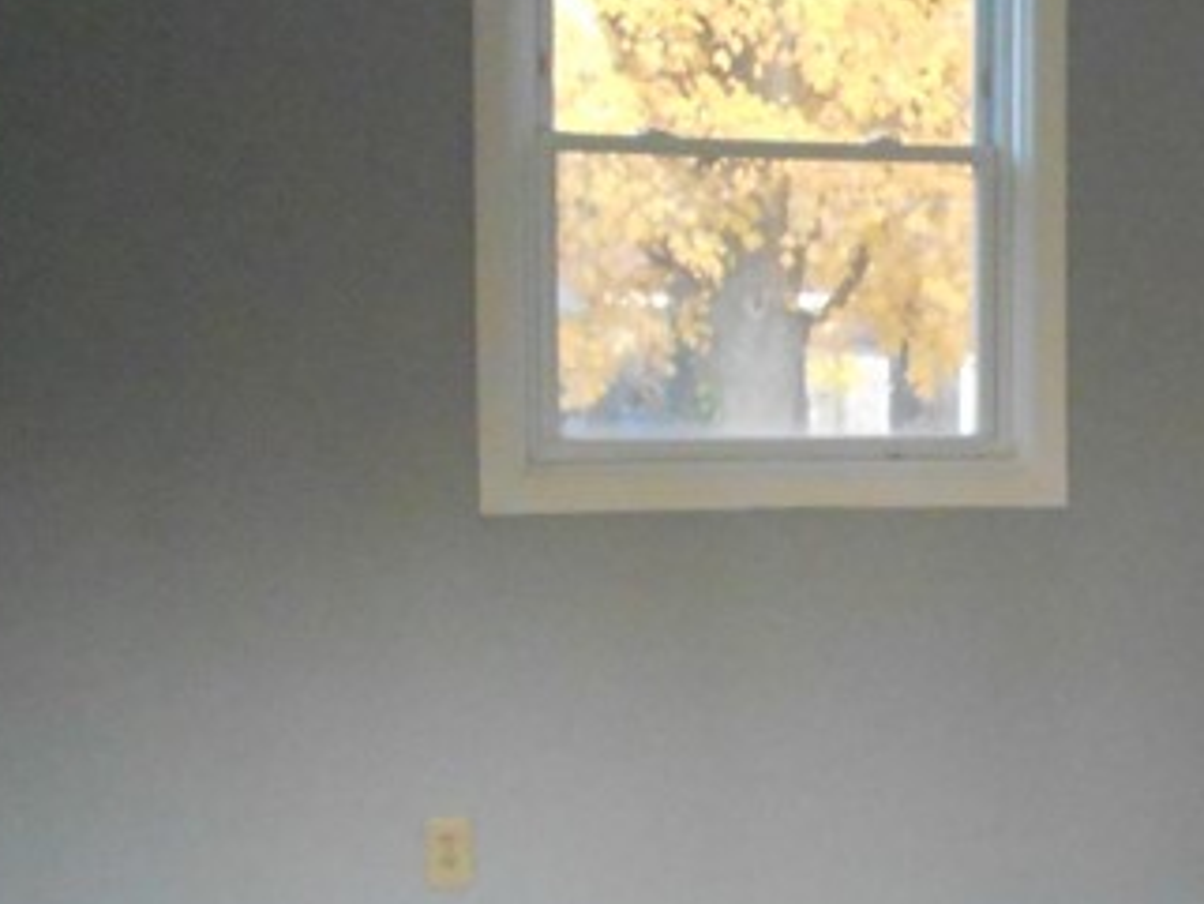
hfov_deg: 21.3
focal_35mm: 83
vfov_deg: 17.8
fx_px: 2888
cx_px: 1564
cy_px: 518
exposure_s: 1/60
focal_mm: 4.6
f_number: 3.2
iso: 800
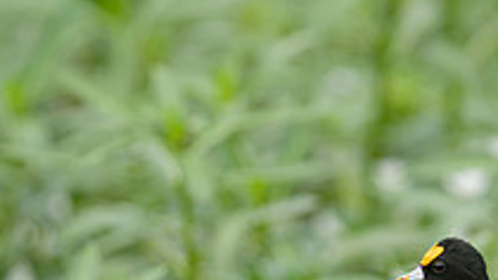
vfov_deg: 0.7
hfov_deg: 1.2
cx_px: 326
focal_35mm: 1847
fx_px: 24383
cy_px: 333
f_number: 5.6
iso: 250
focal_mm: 500
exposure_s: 1/800
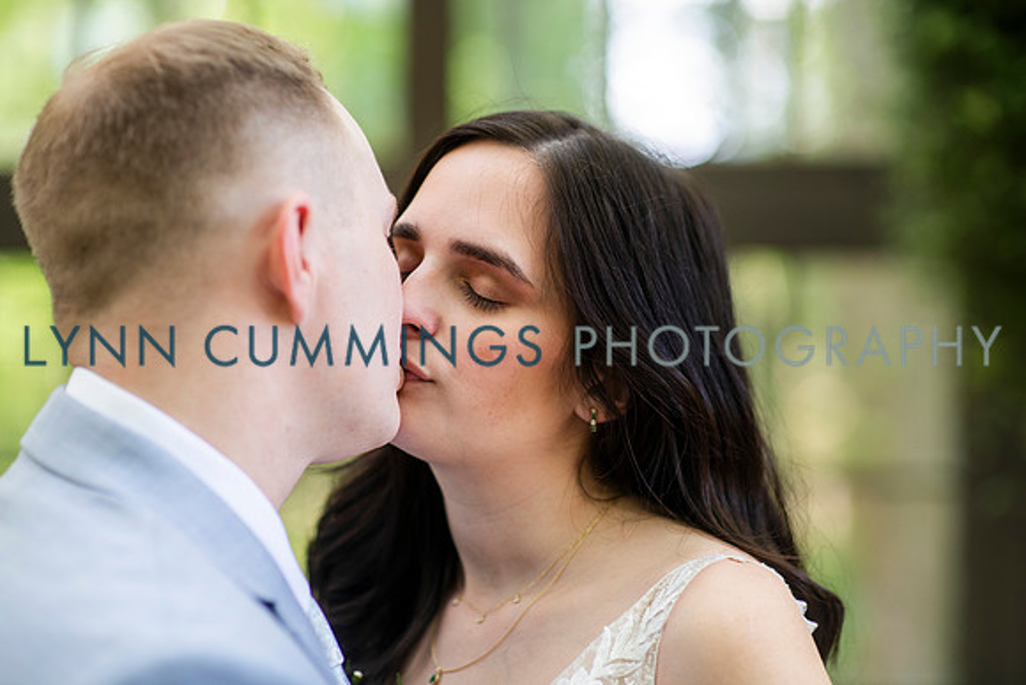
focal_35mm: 85
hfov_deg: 23.9
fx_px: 2428
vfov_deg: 16.0
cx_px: 513
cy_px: 342
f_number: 1.8
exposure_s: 1/160
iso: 320
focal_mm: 85
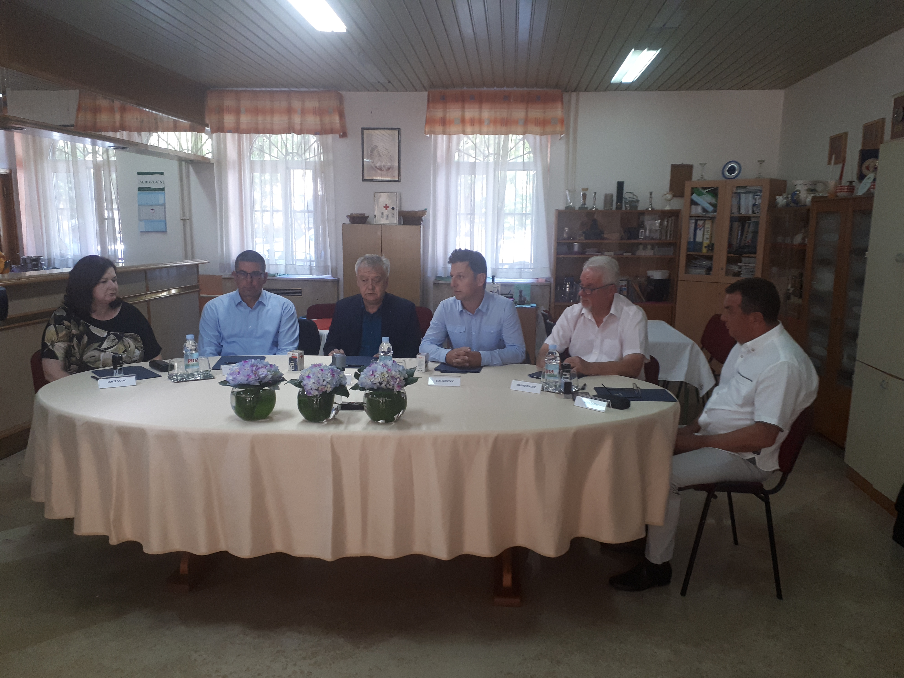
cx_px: 452
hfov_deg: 65.3
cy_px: 339
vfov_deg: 51.4
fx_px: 705
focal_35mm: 27
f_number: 1.9
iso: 160
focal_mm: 3.6
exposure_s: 1/33
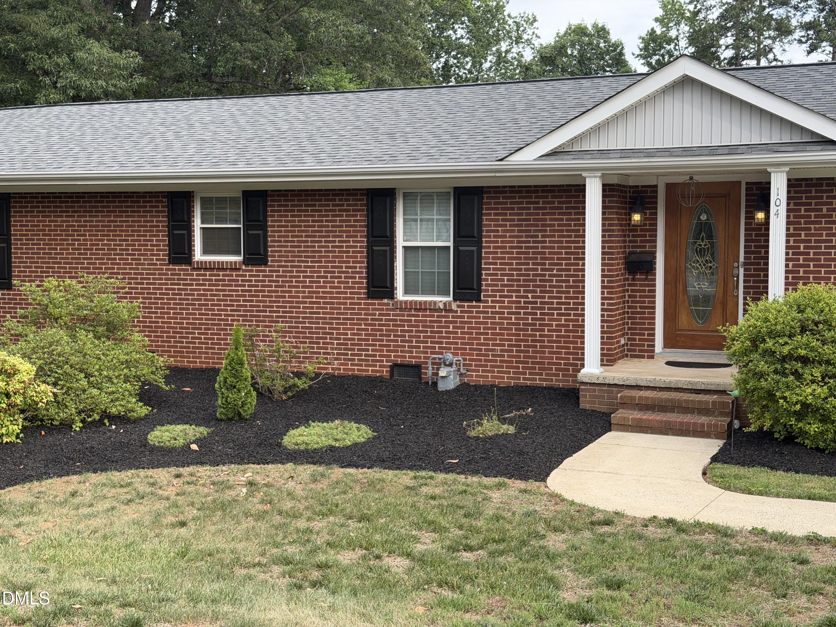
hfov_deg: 39.7
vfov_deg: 30.3
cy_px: 314
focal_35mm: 48
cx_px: 418
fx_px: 1159
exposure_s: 1/405
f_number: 1.78
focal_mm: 6.76
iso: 64
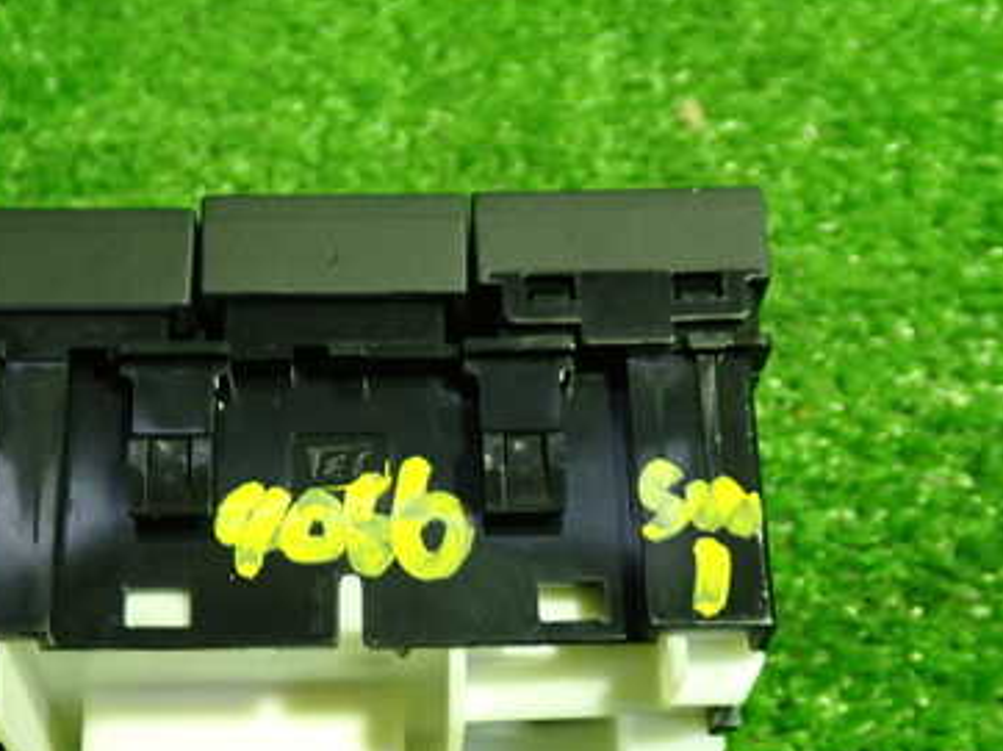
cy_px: 546
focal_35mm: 63
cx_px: 393
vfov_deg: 23.1
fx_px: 1824
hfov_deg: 30.6
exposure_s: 1/40
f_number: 2.7
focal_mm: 6.83
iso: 500
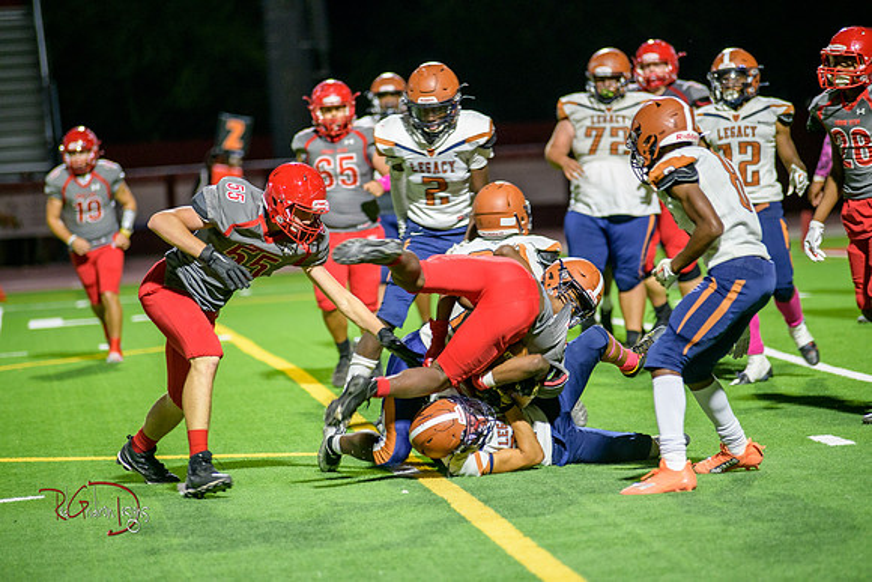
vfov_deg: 7.2
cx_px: 436
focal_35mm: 190
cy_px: 291
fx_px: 4603
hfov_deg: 10.8
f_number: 2.8
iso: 1600
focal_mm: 190
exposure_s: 1/250
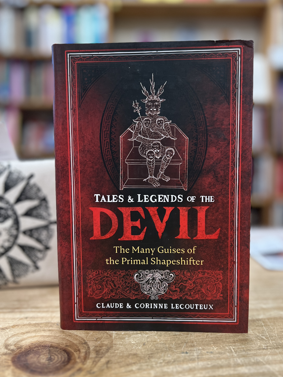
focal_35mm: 30
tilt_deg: -5.4
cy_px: 194
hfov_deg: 46.7
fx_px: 327
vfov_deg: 60.0
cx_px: 158
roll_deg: -1.0
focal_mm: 5.7
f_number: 1.5
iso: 250
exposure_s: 1/60
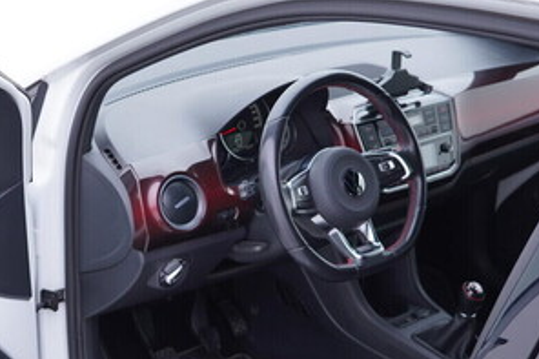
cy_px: 331
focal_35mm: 67
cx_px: 204
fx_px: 1003
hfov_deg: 30.0
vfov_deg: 19.9
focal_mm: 24
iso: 125
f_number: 2.8
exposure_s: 1/40
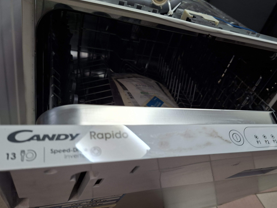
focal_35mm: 26
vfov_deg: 53.0
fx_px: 208
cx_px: 148
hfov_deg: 67.2
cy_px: 116
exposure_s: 1/100
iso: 160
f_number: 1.8
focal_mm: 5.54
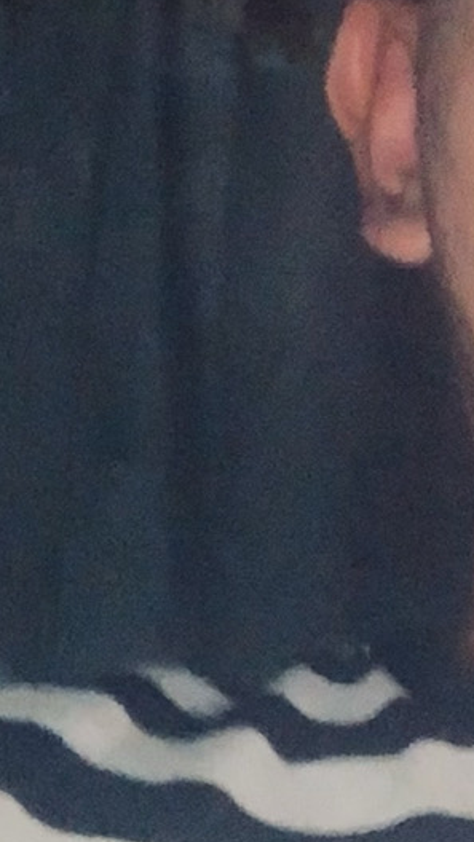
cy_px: 97
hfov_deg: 12.2
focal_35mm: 95
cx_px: 670
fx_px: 2123
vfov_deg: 22.0
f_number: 2.2
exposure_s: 1/16
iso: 320
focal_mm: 2.87
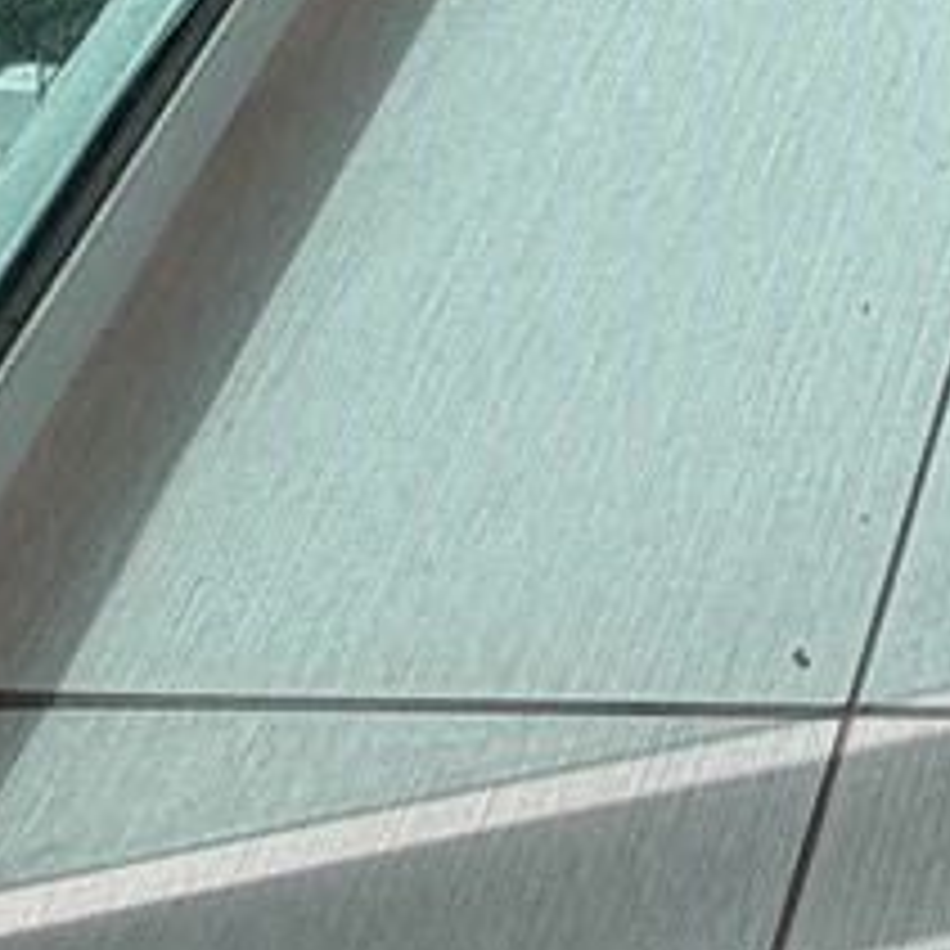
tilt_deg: -19.2
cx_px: 1603
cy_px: -1400
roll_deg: +4.7
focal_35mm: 94
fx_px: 2919
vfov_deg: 13.2
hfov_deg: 16.2
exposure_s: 1/914
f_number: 2.2
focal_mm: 2.22
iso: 20
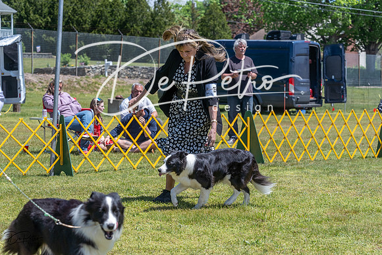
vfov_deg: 13.3
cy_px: 128
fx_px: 1093
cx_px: 191
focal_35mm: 103
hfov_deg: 19.8
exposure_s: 1/1600
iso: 800
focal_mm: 103
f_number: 7.1
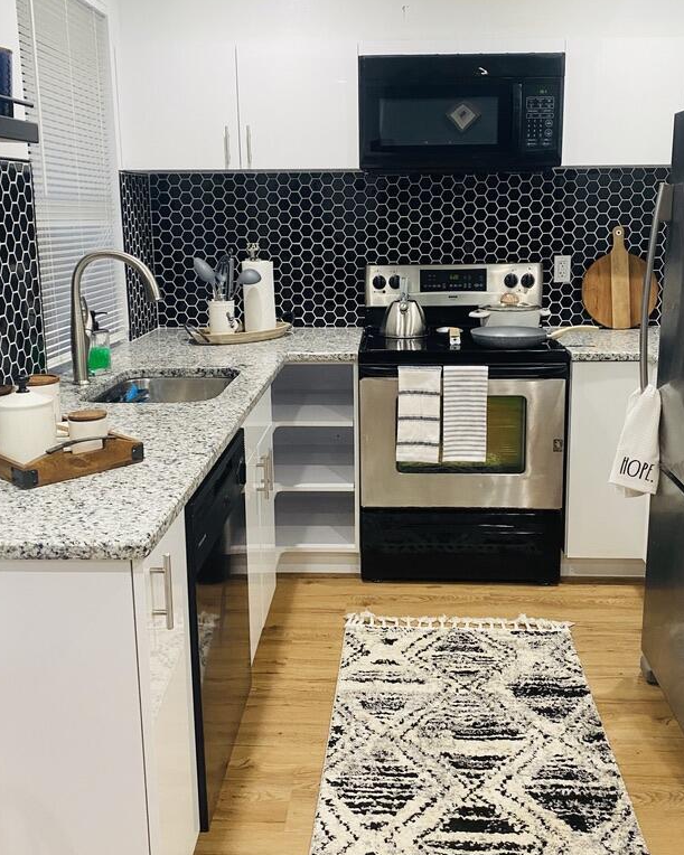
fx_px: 861
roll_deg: +0.0
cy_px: 380
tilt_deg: -10.4
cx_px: 365
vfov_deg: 52.7
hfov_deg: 43.3
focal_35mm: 34
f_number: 1.8
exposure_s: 1/60
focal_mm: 4.25
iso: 160
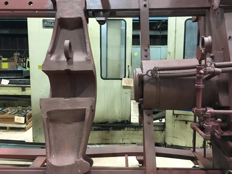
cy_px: 87
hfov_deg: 61.7
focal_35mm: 29
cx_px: 116
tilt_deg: -8.2
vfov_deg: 48.2
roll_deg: -0.1
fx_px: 194
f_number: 2.2
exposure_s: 1/15
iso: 200
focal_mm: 4.15
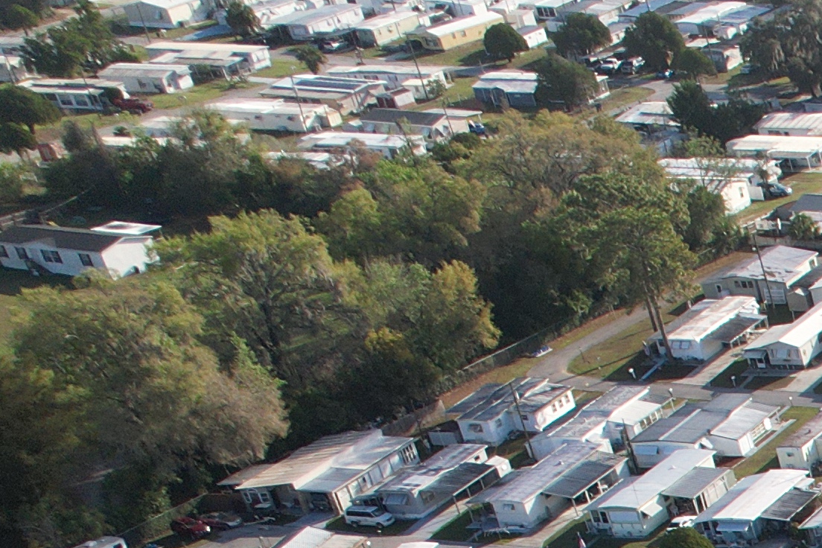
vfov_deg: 10.7
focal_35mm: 109
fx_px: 2489
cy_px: 1322
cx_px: 1942
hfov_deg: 13.7
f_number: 2.8
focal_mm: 8.38
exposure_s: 1/30
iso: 120
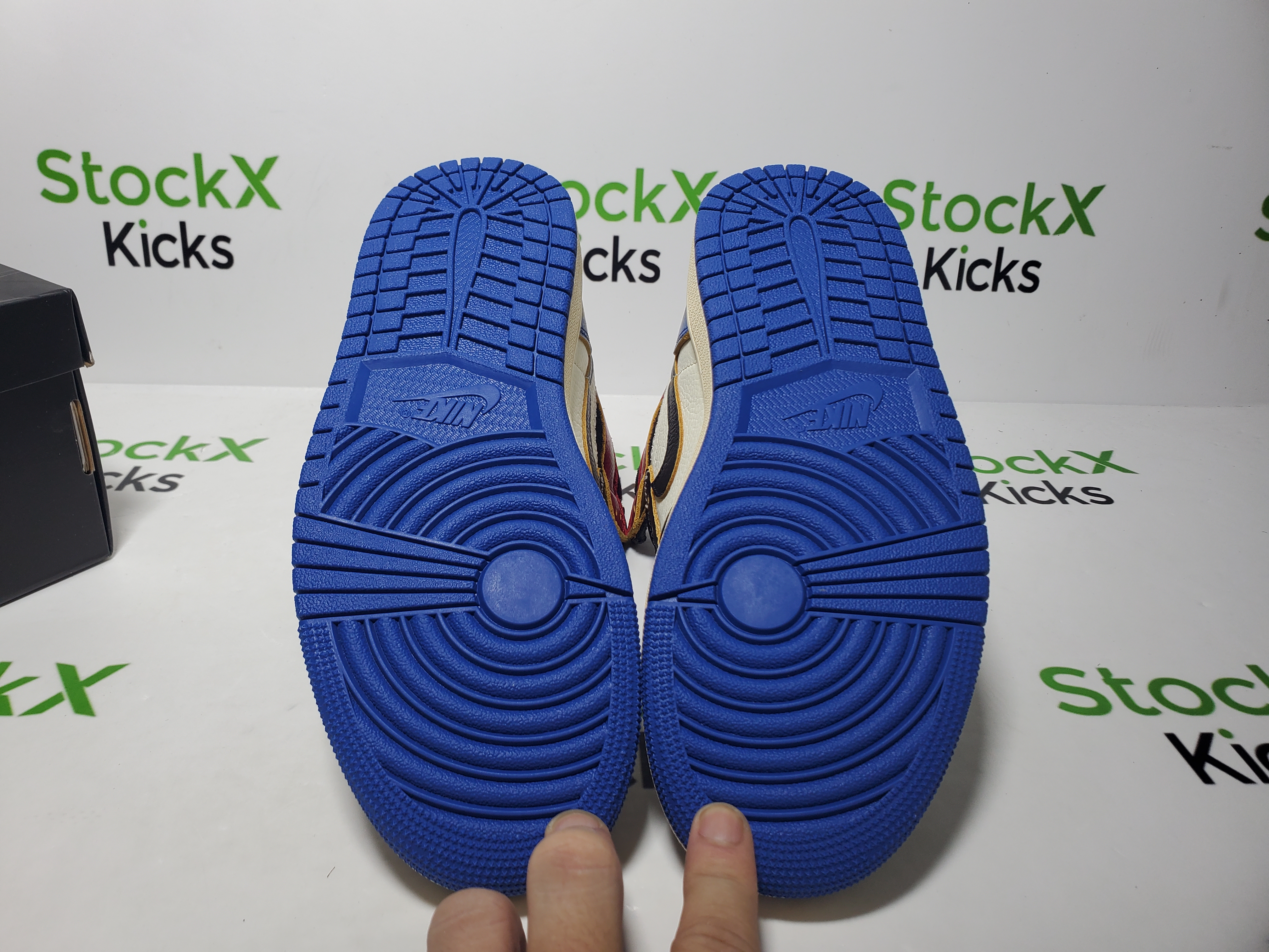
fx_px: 953
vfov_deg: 53.1
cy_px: 476
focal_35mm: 26
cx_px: 634
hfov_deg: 67.3
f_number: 2.4
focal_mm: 4.3
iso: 50
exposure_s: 1/211
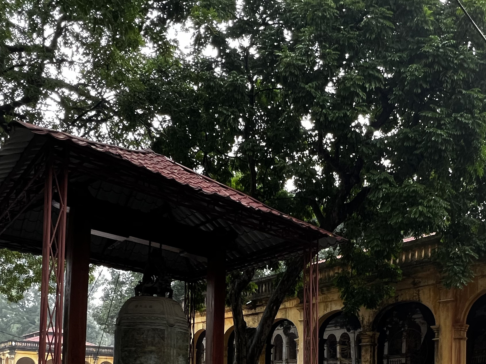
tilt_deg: +1.9
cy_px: 379
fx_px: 435
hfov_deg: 57.5
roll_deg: -1.0
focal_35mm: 31
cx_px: 308
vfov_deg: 39.1
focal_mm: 1.57
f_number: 1.8
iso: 160
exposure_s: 1/99
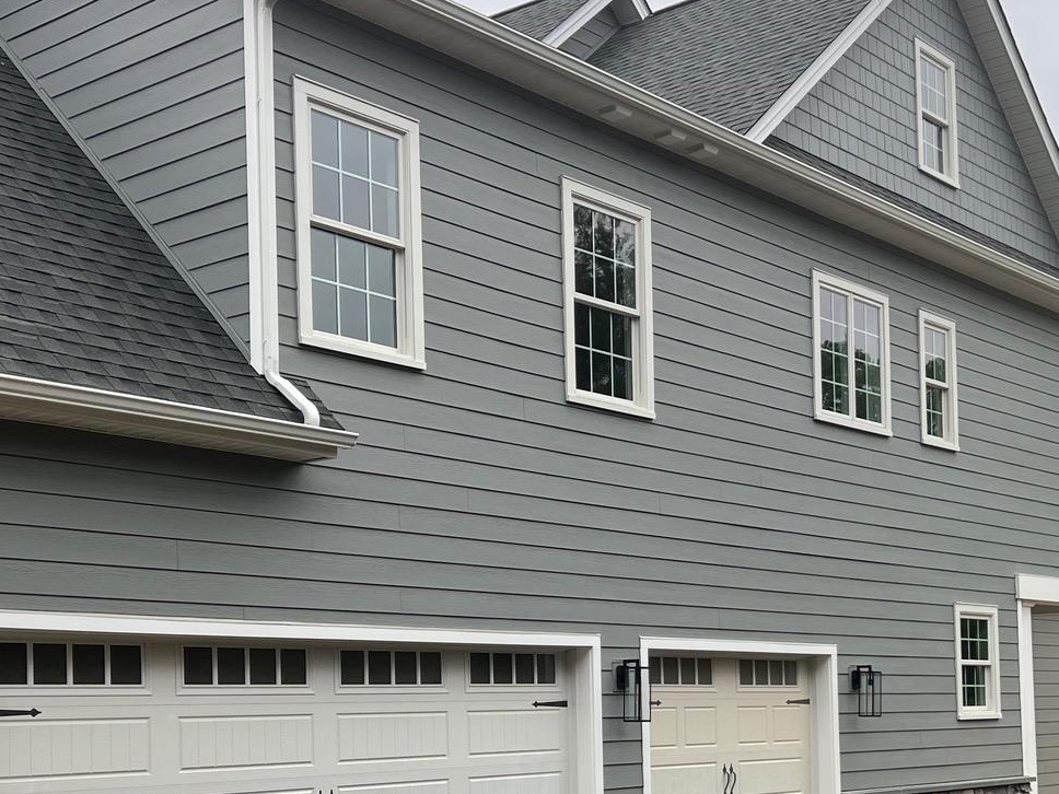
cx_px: 612
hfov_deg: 34.9
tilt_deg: +2.4
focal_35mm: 55
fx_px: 1683
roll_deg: +1.4
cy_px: 634
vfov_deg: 26.1
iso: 50
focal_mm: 5.7
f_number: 1.5
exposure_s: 1/439
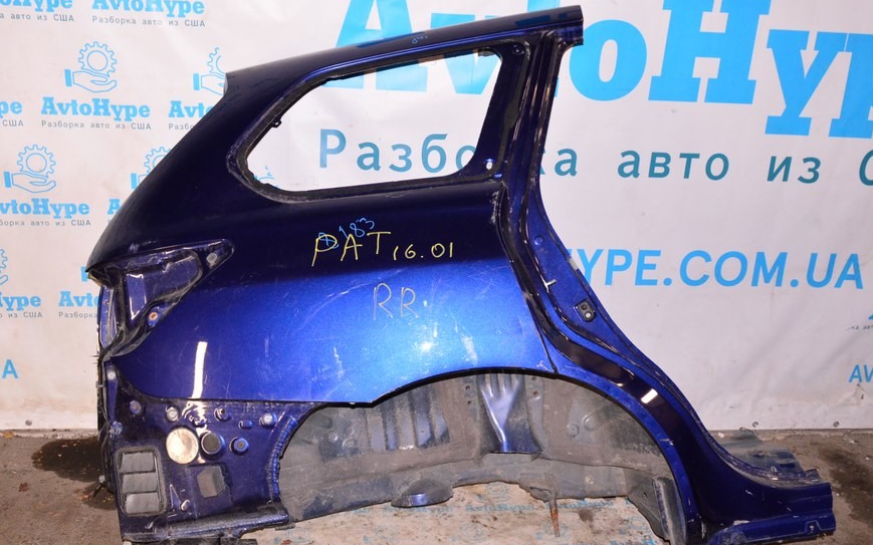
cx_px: 418
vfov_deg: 35.3
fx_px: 856
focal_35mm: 36
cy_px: 283
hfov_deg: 54.0
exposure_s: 1/160
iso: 1600
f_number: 8
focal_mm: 20
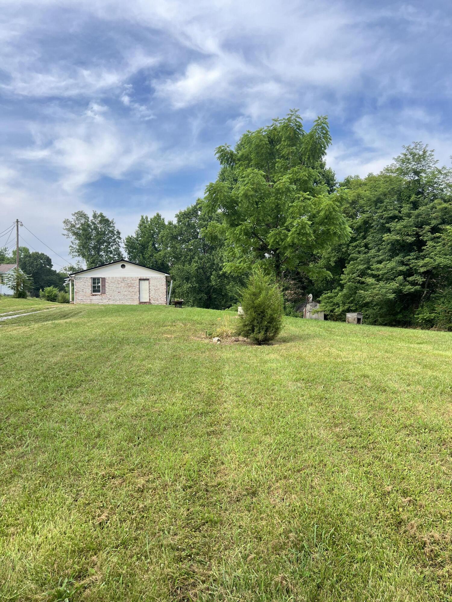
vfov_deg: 67.3
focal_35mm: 26
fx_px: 453
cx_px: 226
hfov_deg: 53.1
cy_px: 301
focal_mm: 5.7
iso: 50
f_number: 1.5
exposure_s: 1/833
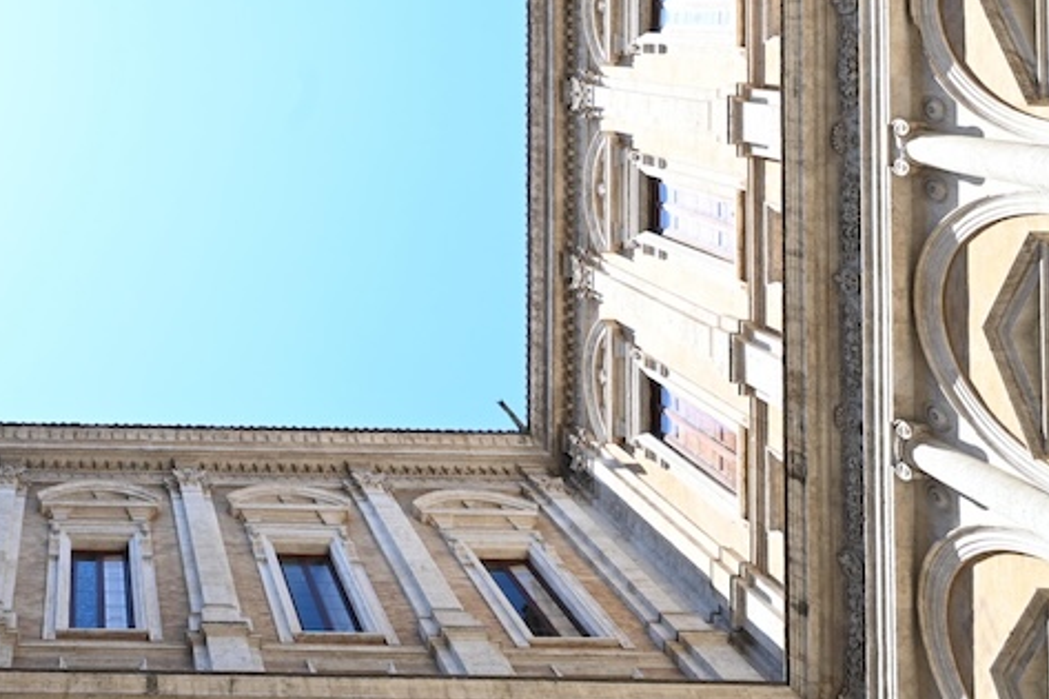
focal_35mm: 29
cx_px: 98
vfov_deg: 39.2
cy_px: -14
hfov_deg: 55.0
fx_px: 845
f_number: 8
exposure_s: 1/400
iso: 500
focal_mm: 14
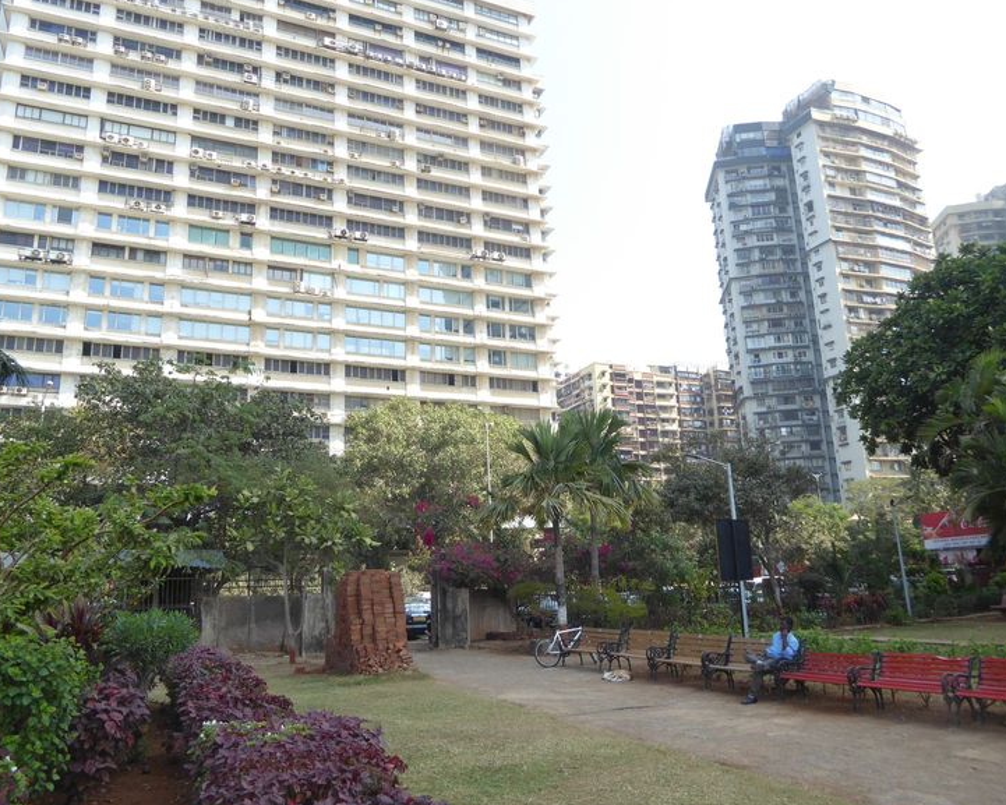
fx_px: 774
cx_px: 501
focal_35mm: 26
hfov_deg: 66.0
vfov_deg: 54.9
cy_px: 410
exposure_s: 1/320
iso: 80
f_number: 3.3
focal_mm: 4.3
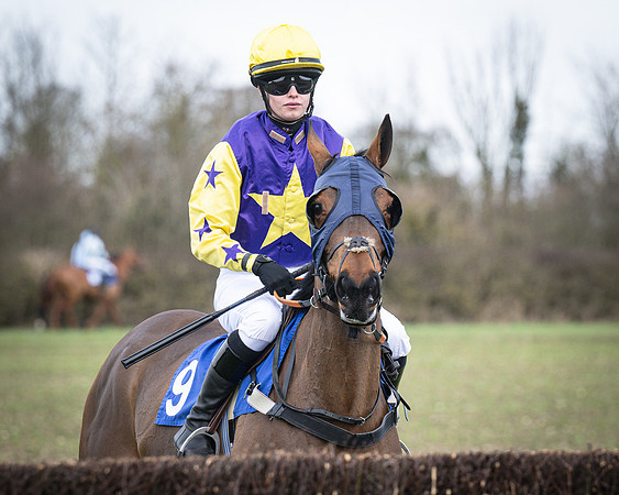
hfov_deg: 5.4
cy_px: 239
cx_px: 480
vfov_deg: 4.3
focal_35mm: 359
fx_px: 6578
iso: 400
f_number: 4
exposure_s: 1/1000
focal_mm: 165
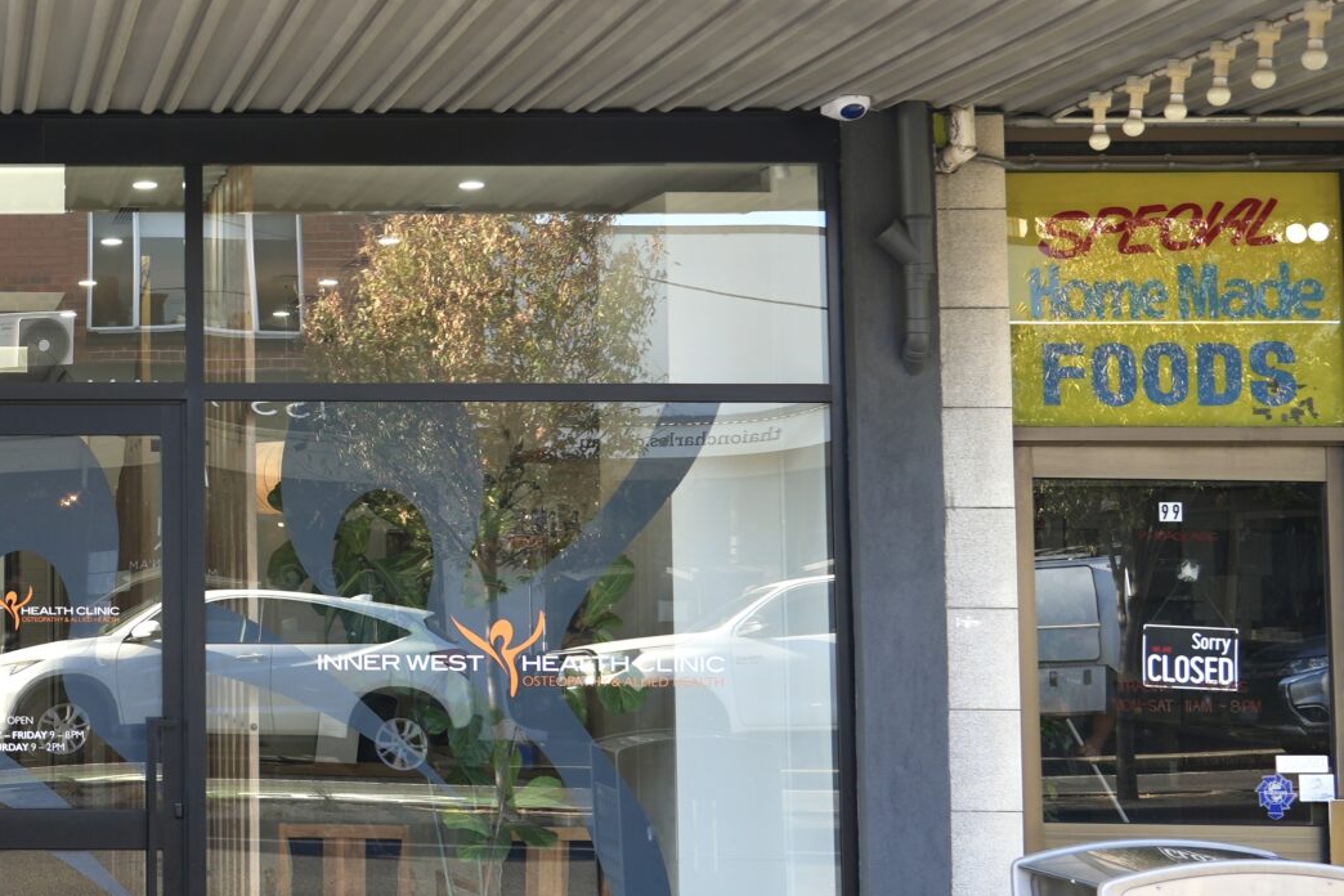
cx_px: -88
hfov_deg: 25.0
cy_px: 331
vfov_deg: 17.9
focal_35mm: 76
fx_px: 2837
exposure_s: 1/60
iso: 100
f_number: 5
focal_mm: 31
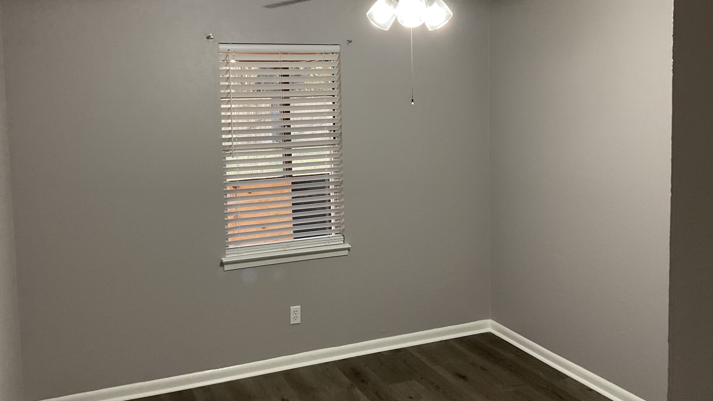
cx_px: 335
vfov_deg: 34.4
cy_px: 146
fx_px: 643
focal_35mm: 34
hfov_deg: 58.0
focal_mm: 3
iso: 125
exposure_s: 1/60
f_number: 1.8
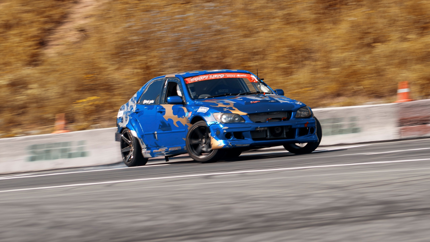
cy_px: 125
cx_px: 266
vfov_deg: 2.5
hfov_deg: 4.5
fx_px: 5533
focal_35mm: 485
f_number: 10
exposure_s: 1/125
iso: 100
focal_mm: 200
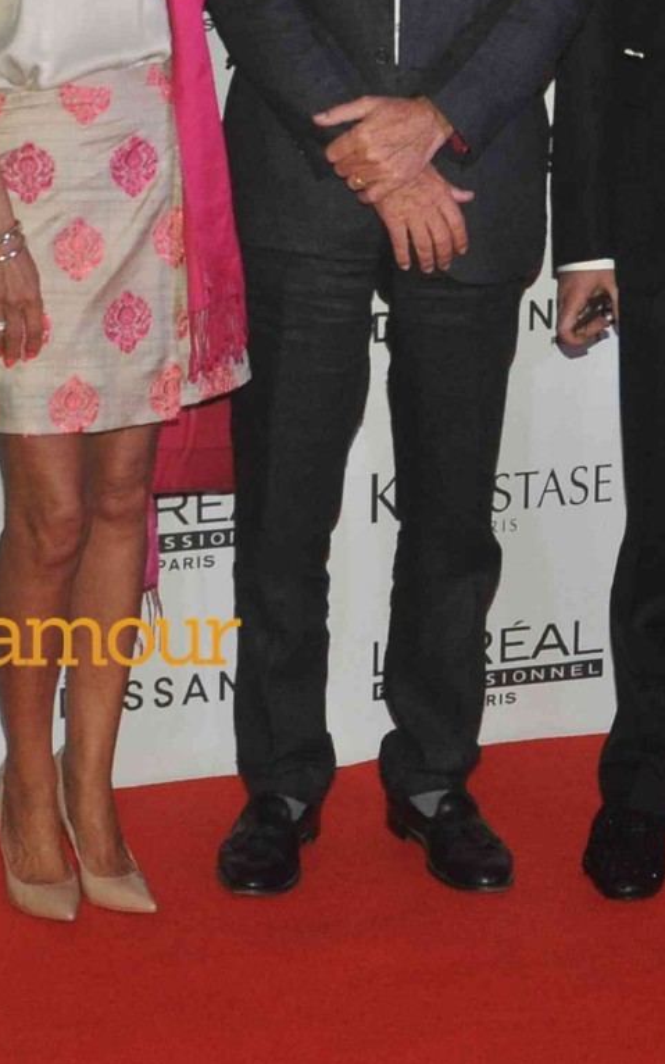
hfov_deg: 11.9
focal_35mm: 108
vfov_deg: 19.1
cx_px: -67
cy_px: 224
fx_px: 3131
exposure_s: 1/250
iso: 800
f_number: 8
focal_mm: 24
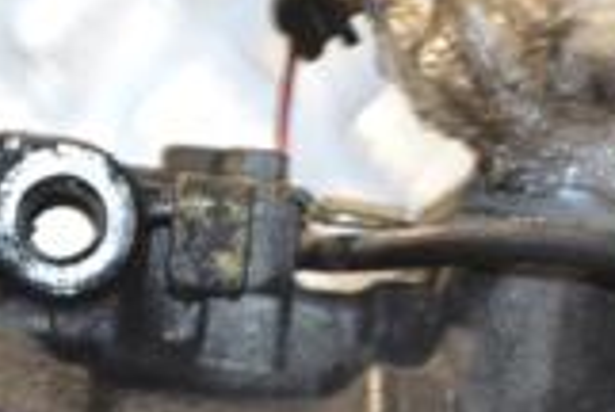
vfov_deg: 6.1
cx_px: 286
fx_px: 3817
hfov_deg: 9.2
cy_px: 664
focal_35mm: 223
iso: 800
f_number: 5.3
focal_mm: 40
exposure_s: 1/60
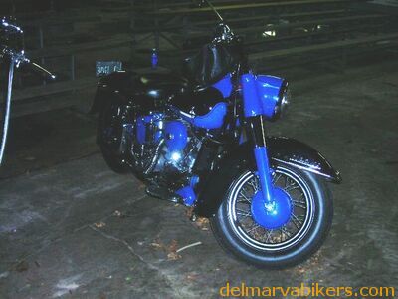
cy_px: 150
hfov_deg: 40.4
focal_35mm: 47
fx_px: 540
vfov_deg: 30.9
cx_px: 199
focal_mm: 7.8
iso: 138
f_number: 3.4
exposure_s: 1/60.1
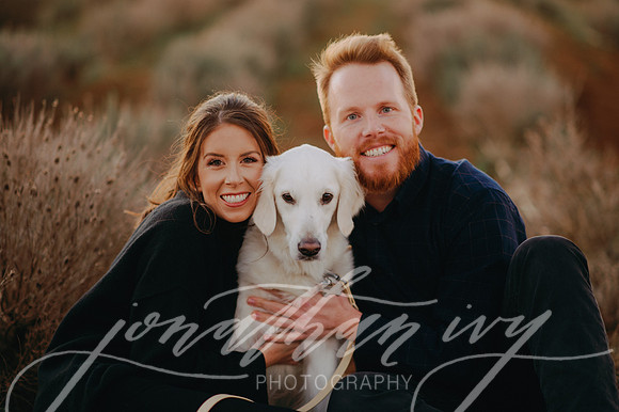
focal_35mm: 90
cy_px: 195
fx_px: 1541
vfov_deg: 15.2
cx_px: 327
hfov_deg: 22.7
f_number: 1.4
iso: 100
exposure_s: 1/125
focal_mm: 85
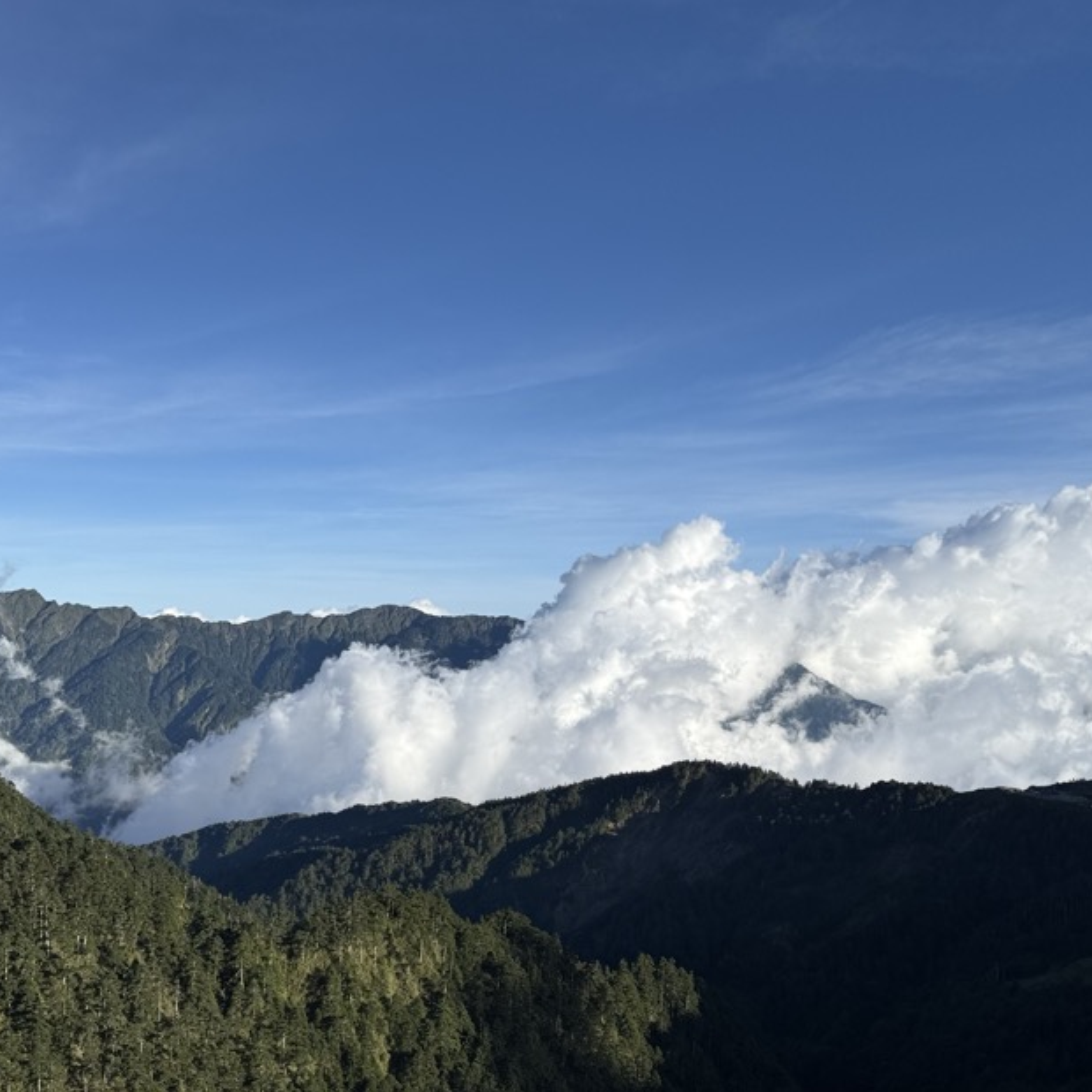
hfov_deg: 47.2
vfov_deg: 47.1
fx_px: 1249
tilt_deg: +0.4
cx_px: 522
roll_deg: -1.2
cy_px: 615
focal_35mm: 35
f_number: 1.78
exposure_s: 1/5714
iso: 80
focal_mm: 6.76
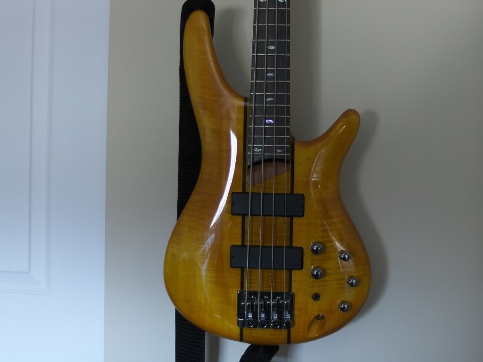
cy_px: 181
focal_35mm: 52
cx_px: 242
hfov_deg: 36.8
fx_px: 726
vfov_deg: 28.0
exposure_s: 1/2.06
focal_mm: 11.2
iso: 100
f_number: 3.2
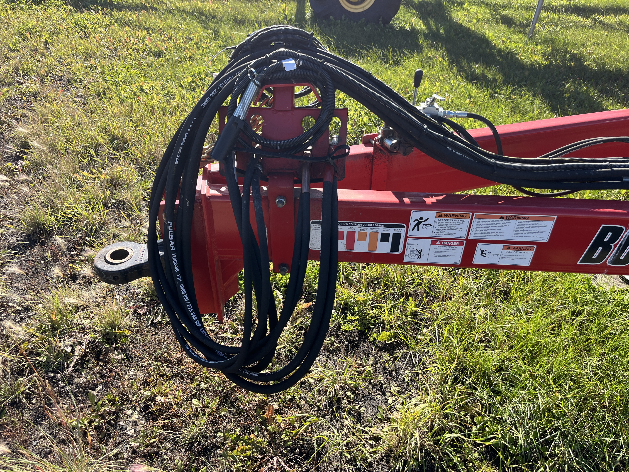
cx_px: 314
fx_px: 472
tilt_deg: -35.6
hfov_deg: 67.3
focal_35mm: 26
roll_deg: -3.1
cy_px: 236
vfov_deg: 53.1
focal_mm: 5.1
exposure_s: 1/943
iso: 50
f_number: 1.6
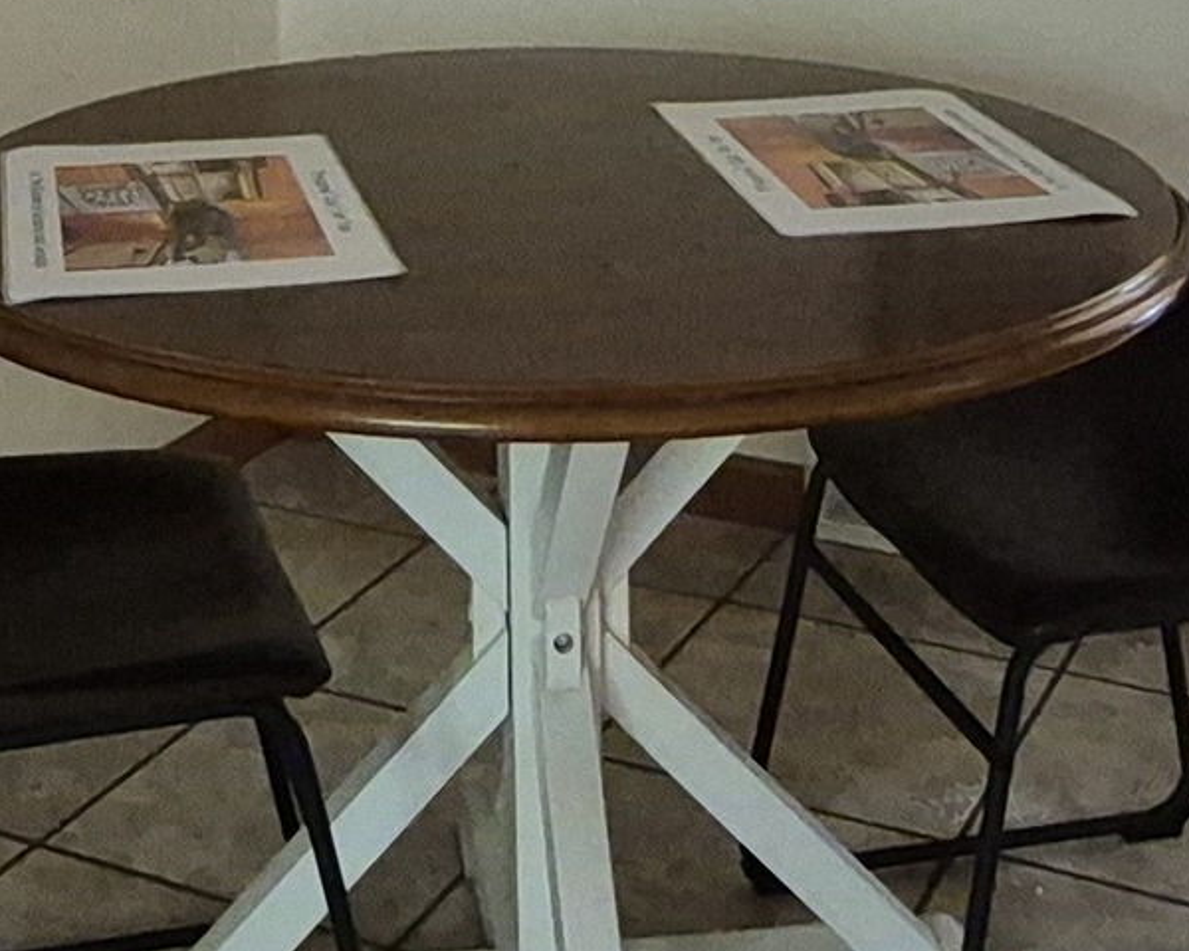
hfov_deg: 29.1
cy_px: -315
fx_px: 2287
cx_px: 472
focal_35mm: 65
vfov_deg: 21.1
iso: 1000
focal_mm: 1.74
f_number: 2.2
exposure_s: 1/60
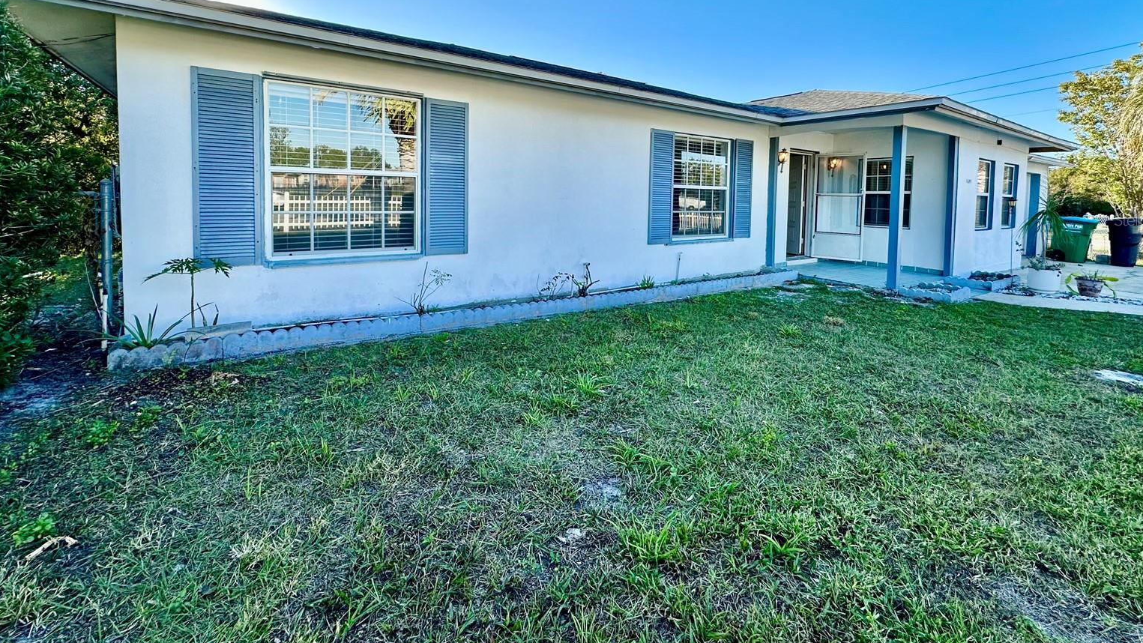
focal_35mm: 16
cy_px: 220
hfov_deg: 99.3
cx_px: 585
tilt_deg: -1.8
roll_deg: -1.0
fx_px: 485
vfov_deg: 65.5
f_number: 2.2
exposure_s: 1/496
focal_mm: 2.22
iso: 40
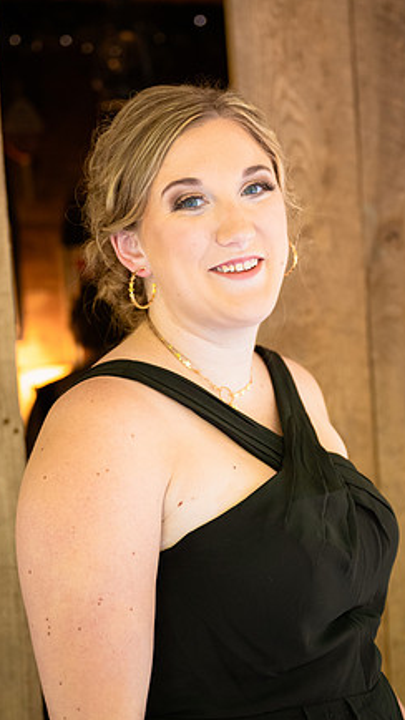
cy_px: 368
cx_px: 227
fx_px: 1432
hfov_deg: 16.1
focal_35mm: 75
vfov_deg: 28.2
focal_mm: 46
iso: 1600
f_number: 2.8
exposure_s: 1/200
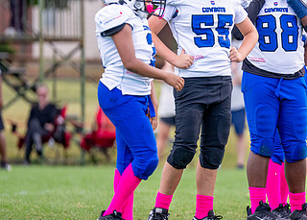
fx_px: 4528
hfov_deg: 3.9
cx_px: 348
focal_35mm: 519
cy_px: 93
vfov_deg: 2.8
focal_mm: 200
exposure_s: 1/2500
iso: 500
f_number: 2.8
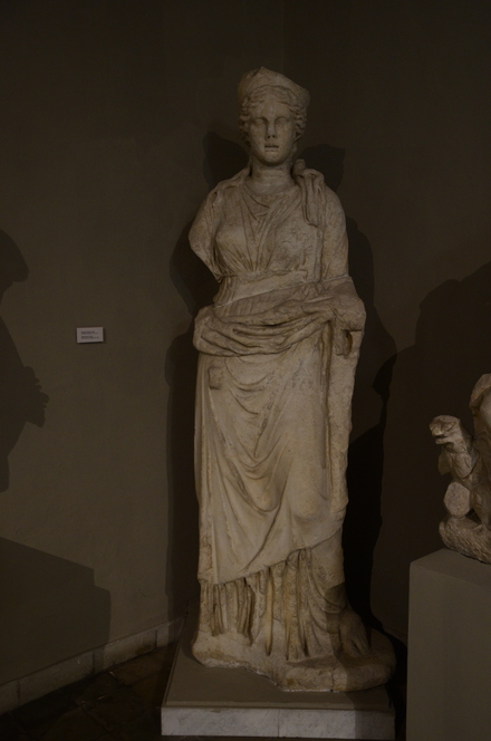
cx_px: 246
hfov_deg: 39.8
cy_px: 370
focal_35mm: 33
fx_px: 678
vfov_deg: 57.3
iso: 1000
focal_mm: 22
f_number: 3.5
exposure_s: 1/15
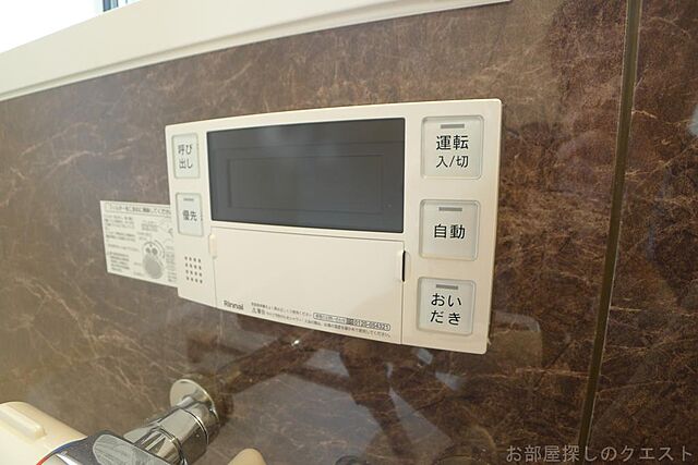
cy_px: 232
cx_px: 349
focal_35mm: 24
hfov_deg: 73.7
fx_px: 465
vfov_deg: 53.2
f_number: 2
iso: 80
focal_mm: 5.1
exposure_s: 1/6
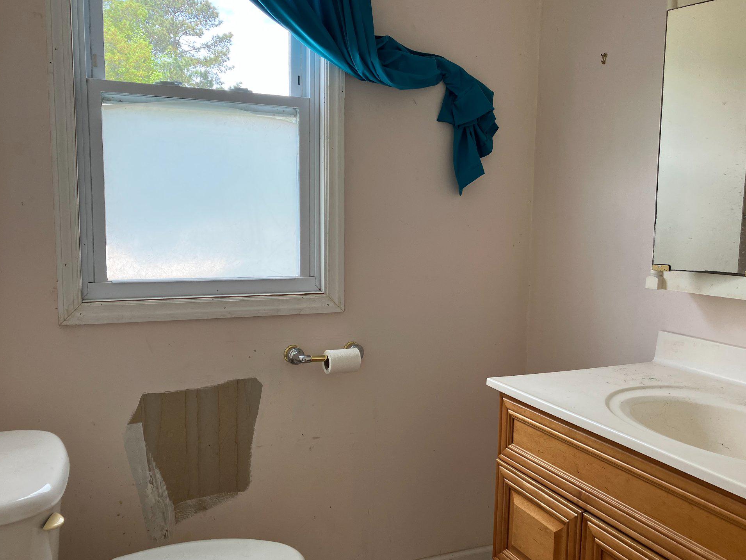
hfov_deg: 60.0
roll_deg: -0.4
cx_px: 372
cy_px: 287
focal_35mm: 30
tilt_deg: -5.8
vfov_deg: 46.8
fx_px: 647
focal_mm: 3.99
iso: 40
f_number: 1.8
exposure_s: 1/162
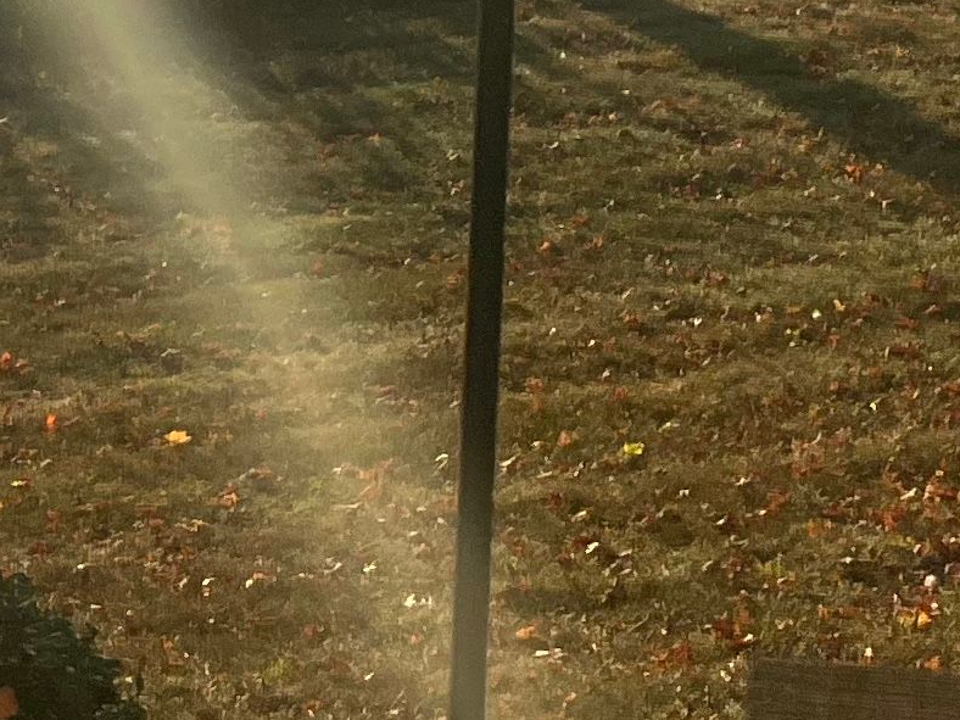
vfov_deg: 9.8
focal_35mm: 133
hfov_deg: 14.0
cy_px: -1027
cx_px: -430
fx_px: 3688
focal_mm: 5.1
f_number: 1.6
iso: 50
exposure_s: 1/2268
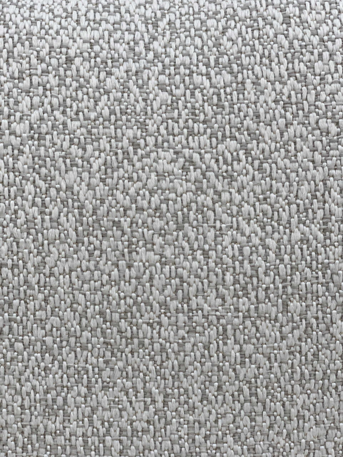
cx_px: 172
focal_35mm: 52
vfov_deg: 36.8
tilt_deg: -25.2
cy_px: 228
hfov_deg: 28.0
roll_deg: +1.7
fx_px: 687
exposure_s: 1/122
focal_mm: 6
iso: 50
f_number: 2
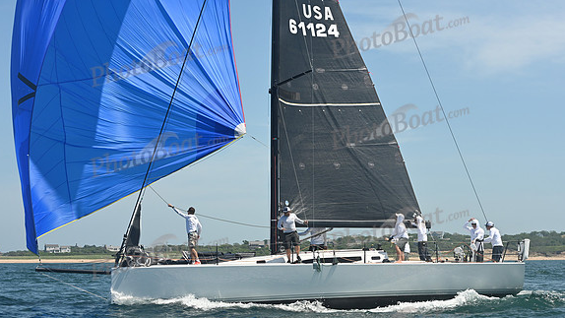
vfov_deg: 13.4
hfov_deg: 23.7
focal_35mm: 90
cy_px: 190
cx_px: 281
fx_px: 1348
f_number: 8
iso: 320
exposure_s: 1/1000
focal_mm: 85
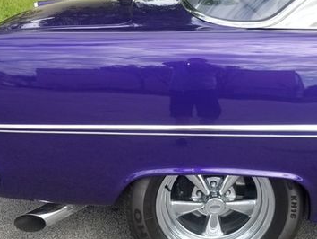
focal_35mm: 47
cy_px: 133
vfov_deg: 30.9
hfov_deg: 40.2
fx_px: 431
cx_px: 191
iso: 50
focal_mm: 4.25
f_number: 1.7
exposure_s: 1/982
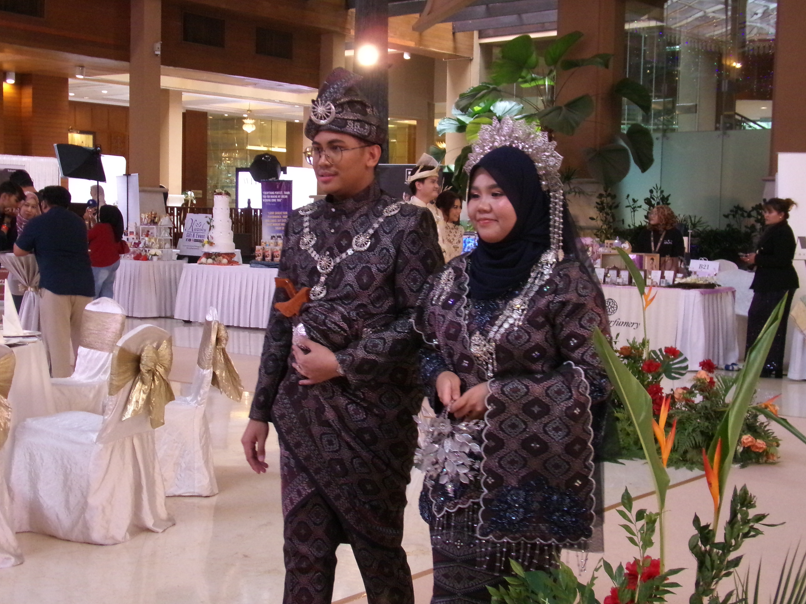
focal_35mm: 49
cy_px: 302
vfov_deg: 29.7
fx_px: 1141
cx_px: 405
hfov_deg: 38.9
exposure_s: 1/60
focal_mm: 8.5
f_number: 4.2
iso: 800
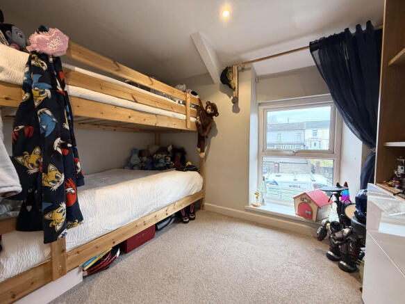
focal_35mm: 14
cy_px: 152
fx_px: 164
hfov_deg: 102.1
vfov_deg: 85.7
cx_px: 202
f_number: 2.2
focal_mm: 2.22
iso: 160
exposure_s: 1/100
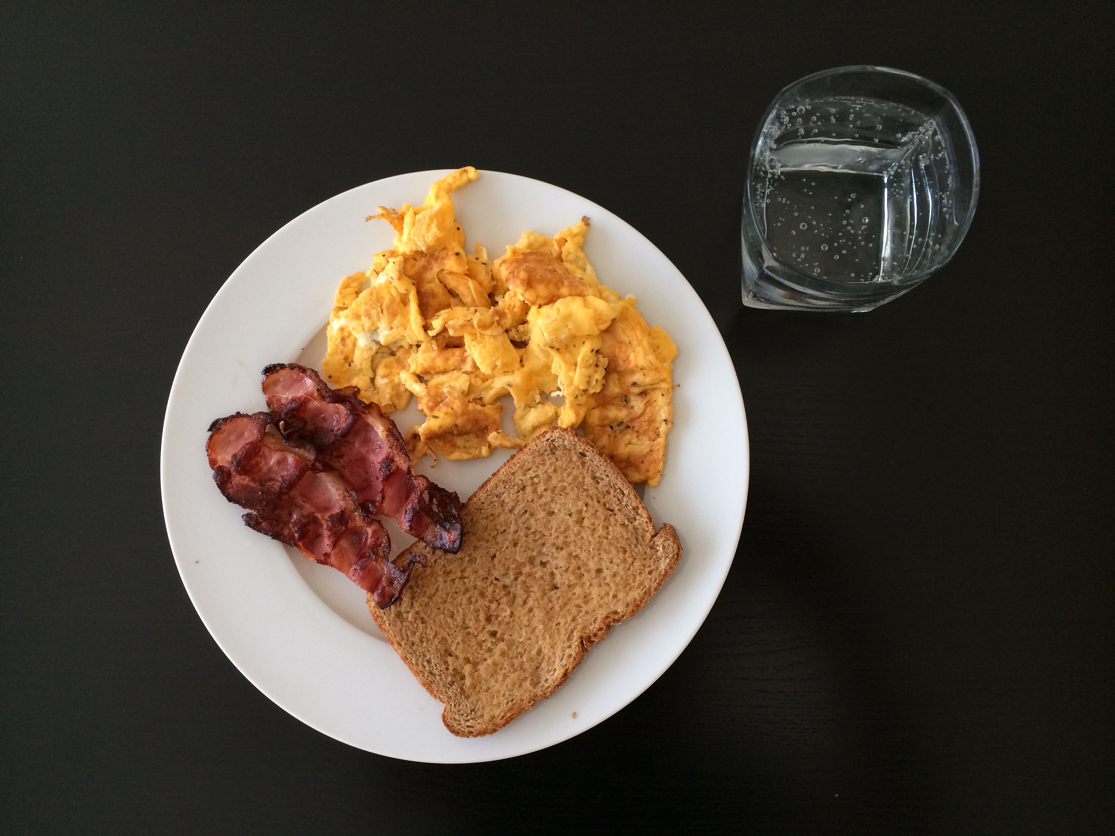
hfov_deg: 60.0
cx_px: 558
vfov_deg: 46.8
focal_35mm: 30
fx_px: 966
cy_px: 418
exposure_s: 1/30
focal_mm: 4.12
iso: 64
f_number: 2.2
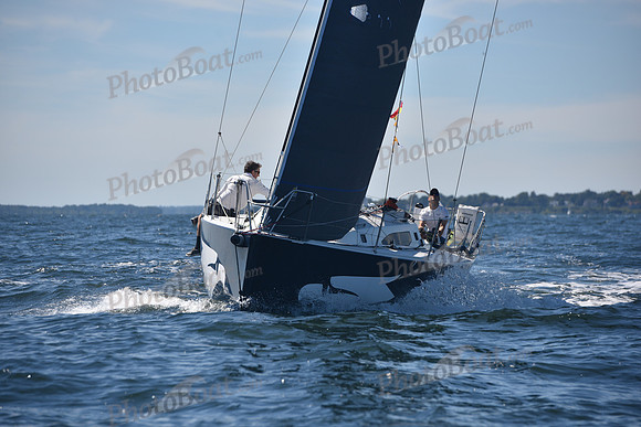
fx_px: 3562
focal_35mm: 200
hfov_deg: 10.3
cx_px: 320
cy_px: 214
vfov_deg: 6.9
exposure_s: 1/800
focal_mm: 200
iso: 200
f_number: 5.6
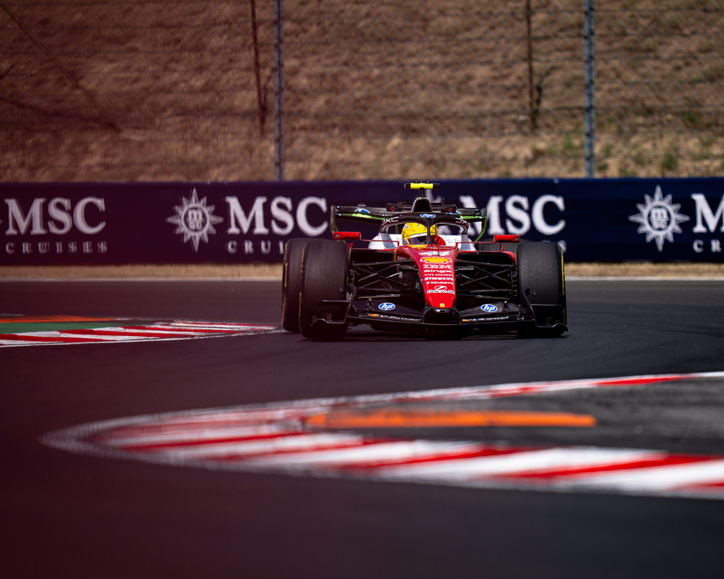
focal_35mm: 451
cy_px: 290
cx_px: 393
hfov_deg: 4.3
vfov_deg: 3.4
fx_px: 9664
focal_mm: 400
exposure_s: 1/8000
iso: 200
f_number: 2.8
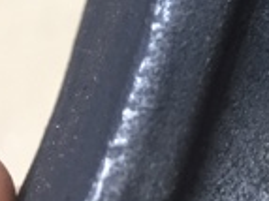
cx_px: 429
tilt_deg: -37.5
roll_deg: +22.9
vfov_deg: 10.2
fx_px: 1009
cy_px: -244
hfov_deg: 14.0
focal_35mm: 130
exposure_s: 1/33
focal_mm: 4.15
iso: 160
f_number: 2.2
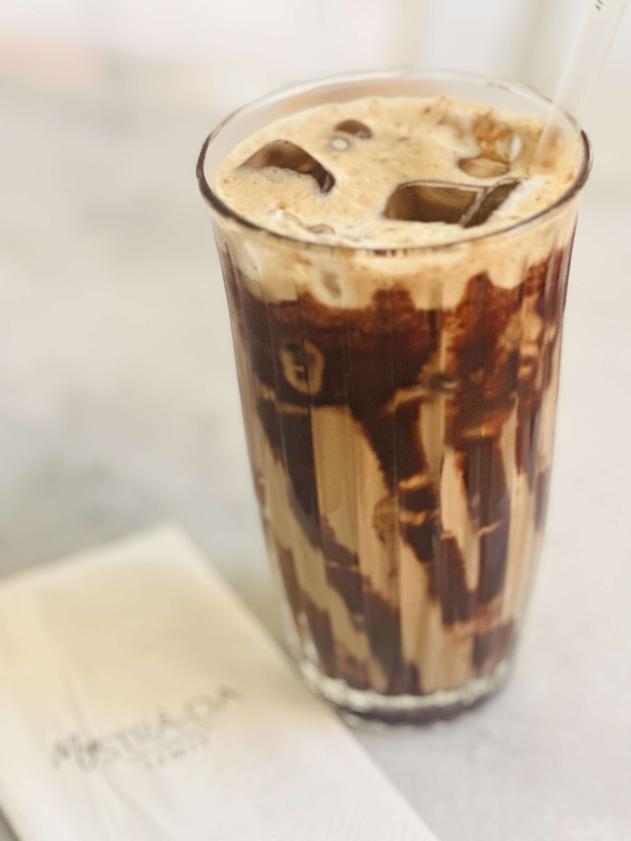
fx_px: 1871
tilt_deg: -35.6
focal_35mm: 77
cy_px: 420
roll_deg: +1.9
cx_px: 316
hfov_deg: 19.1
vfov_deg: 25.3
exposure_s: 1/121
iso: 160
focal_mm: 9
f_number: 2.8
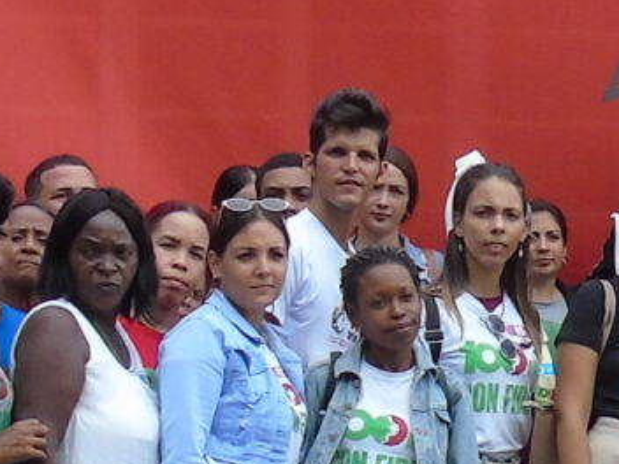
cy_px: 334
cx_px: 703
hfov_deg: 8.0
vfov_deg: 6.0
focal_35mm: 247
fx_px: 4417
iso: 80
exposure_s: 1/320
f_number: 3.8
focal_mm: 6.1
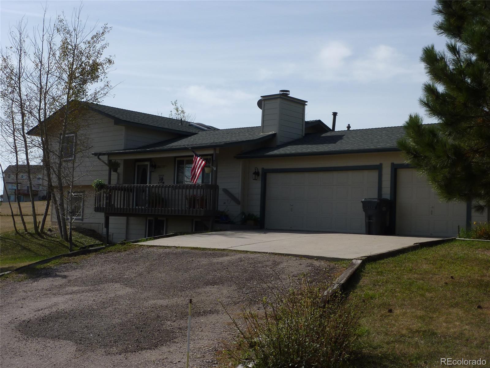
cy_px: 184
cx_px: 245
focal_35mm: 48
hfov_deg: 39.7
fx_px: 679
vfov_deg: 30.3
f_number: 5.6
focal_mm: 7.9
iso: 80
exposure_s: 1/500
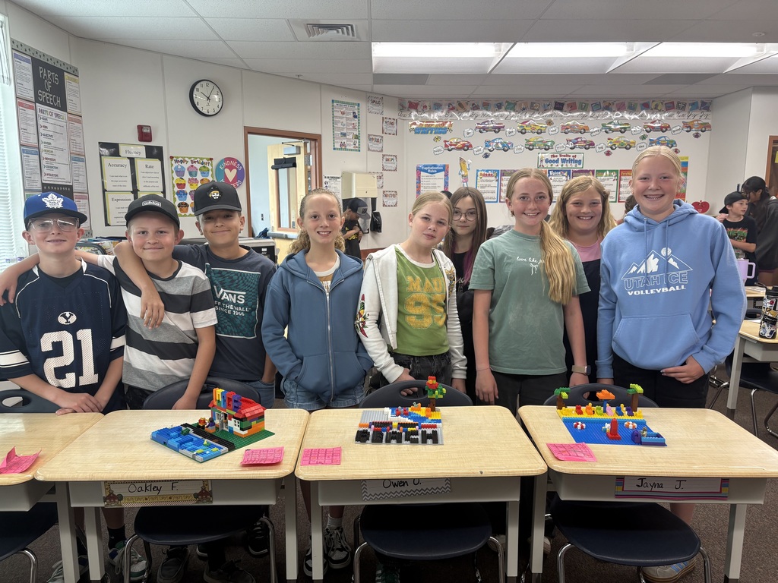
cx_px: 389
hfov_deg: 67.3
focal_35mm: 26
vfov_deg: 53.1
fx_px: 584
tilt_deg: -8.7
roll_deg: -0.3
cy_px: 292
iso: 100
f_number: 1.6
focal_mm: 5.96
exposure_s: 1/60
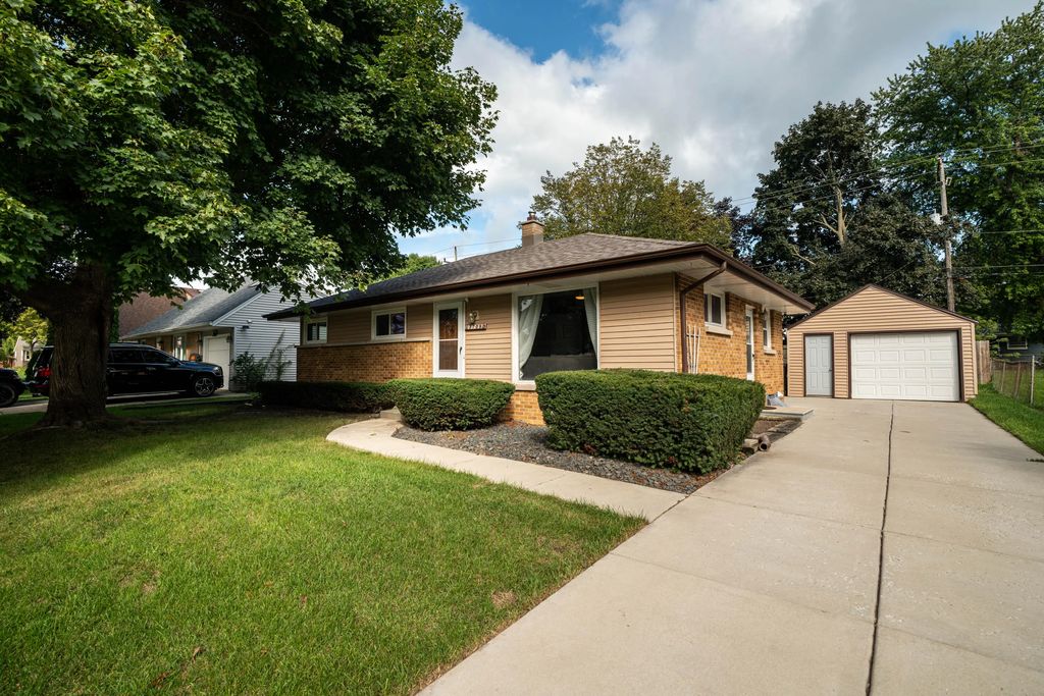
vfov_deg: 72.1
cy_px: 348
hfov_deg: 94.9
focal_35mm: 17
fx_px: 479
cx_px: 522
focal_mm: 16
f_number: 6.3
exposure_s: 1/100
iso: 100
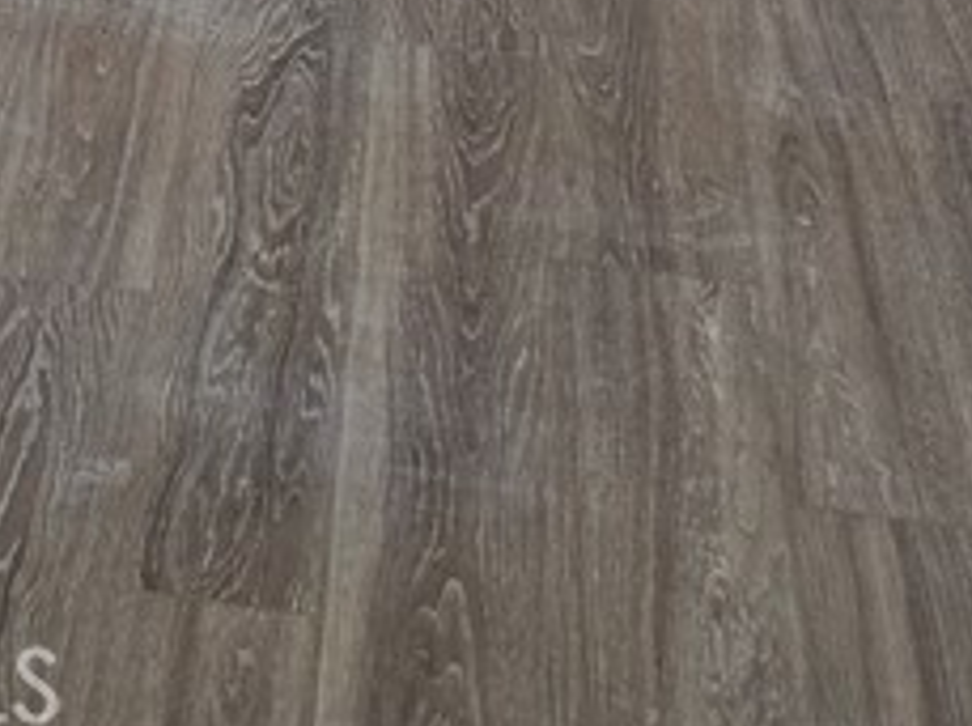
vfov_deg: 12.1
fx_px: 2888
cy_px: -883
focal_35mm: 103
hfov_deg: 18.0
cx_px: -250
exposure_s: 1/120
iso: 500
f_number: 1.7
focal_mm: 6.3
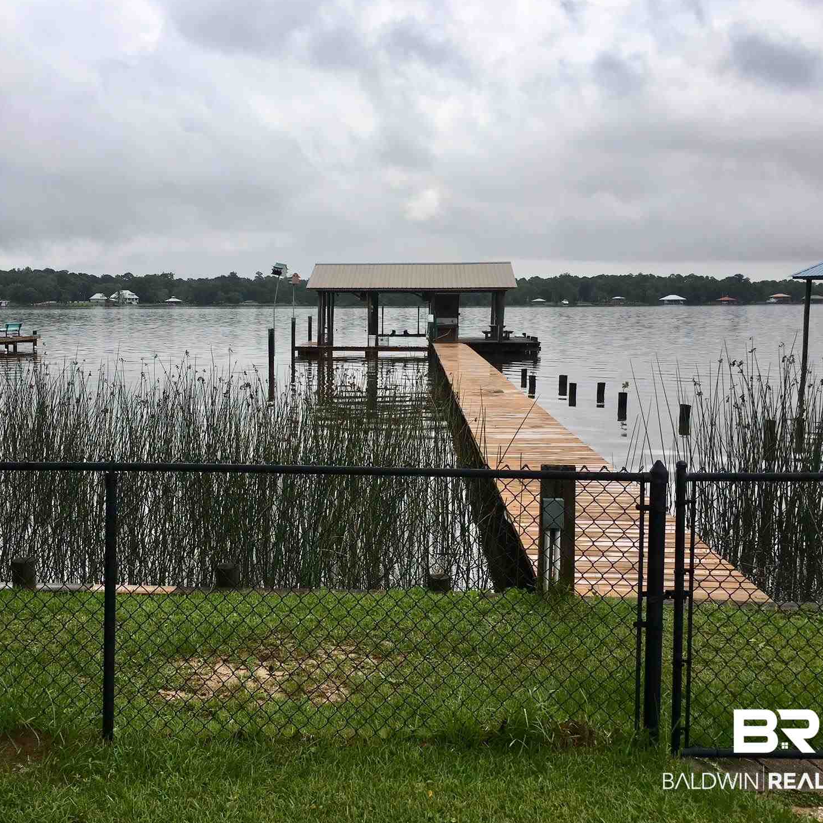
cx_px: 355
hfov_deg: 47.1
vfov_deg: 47.2
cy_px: 410
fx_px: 941
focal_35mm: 35
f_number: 2.2
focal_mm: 4.15
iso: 25
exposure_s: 1/1876
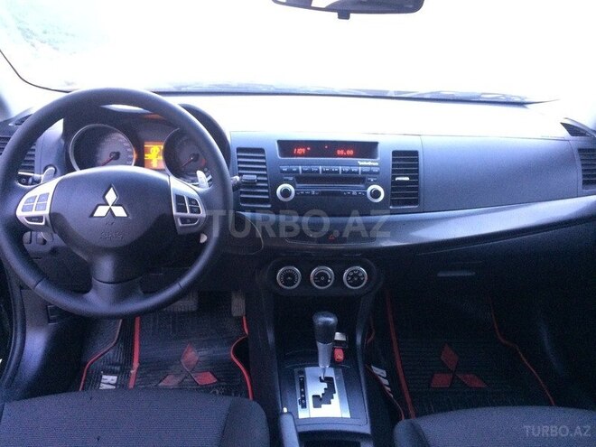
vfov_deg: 48.2
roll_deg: -3.4
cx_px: 298
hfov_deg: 61.7
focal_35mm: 29
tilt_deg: -23.5
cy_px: 224
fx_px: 499
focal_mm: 4.15
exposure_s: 1/20
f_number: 2.2
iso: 320
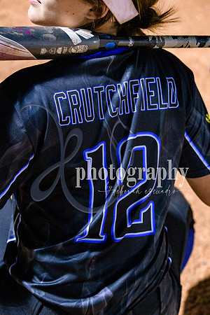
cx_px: 105
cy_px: 158
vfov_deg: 28.8
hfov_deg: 19.5
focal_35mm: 70
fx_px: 612
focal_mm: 70
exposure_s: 1/250
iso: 4000
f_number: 5
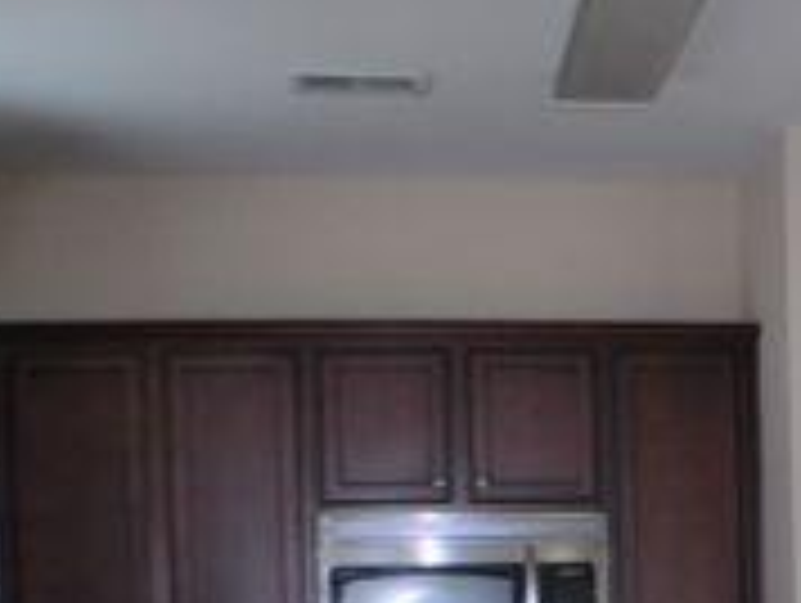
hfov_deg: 15.9
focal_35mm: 114
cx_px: 1188
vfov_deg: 12.7
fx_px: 2641
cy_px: 729
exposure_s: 1/15
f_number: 4
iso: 400
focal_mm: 22
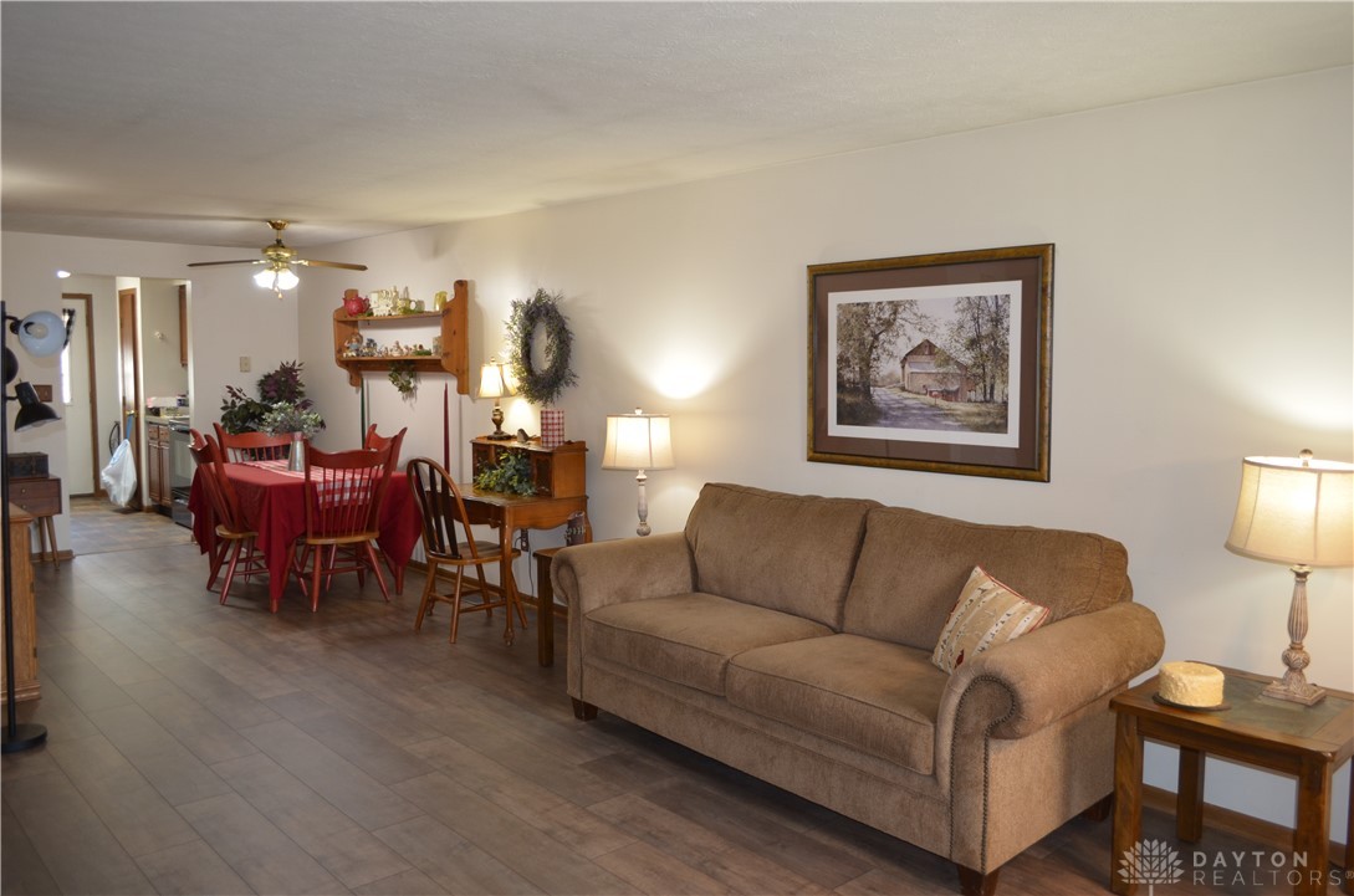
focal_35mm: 27
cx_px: 677
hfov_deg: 67.5
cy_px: 448
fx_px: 1013
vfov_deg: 47.7
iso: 400
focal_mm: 18
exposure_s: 1/30
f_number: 3.5
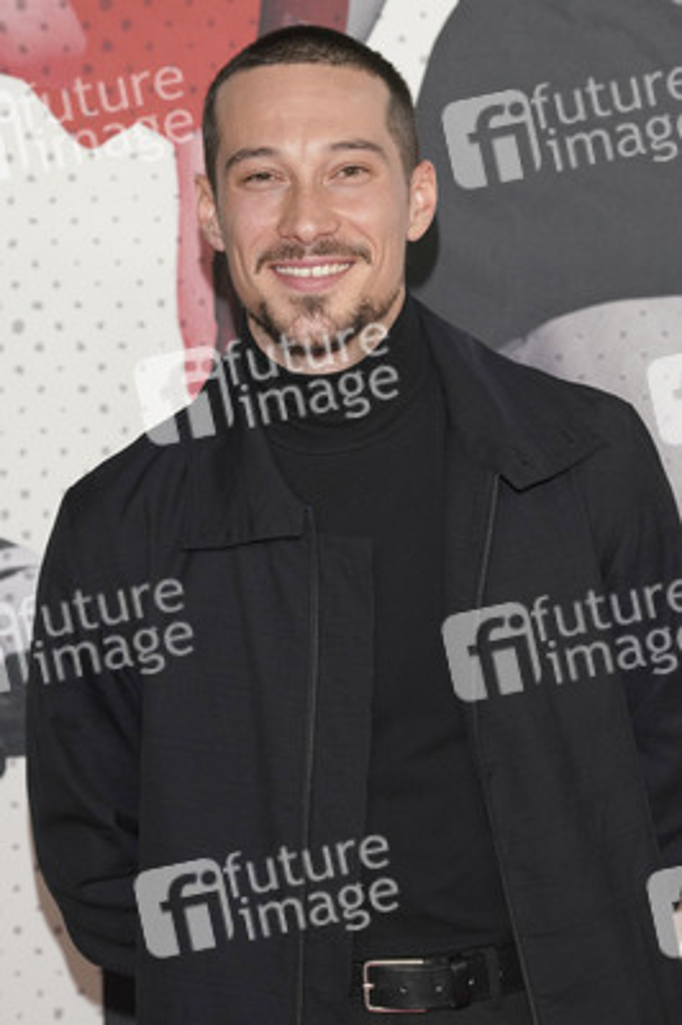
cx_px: 341
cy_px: 512
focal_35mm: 154
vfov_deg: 13.3
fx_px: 4383
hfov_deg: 8.9
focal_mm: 154
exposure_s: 1/250
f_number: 9
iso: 1600
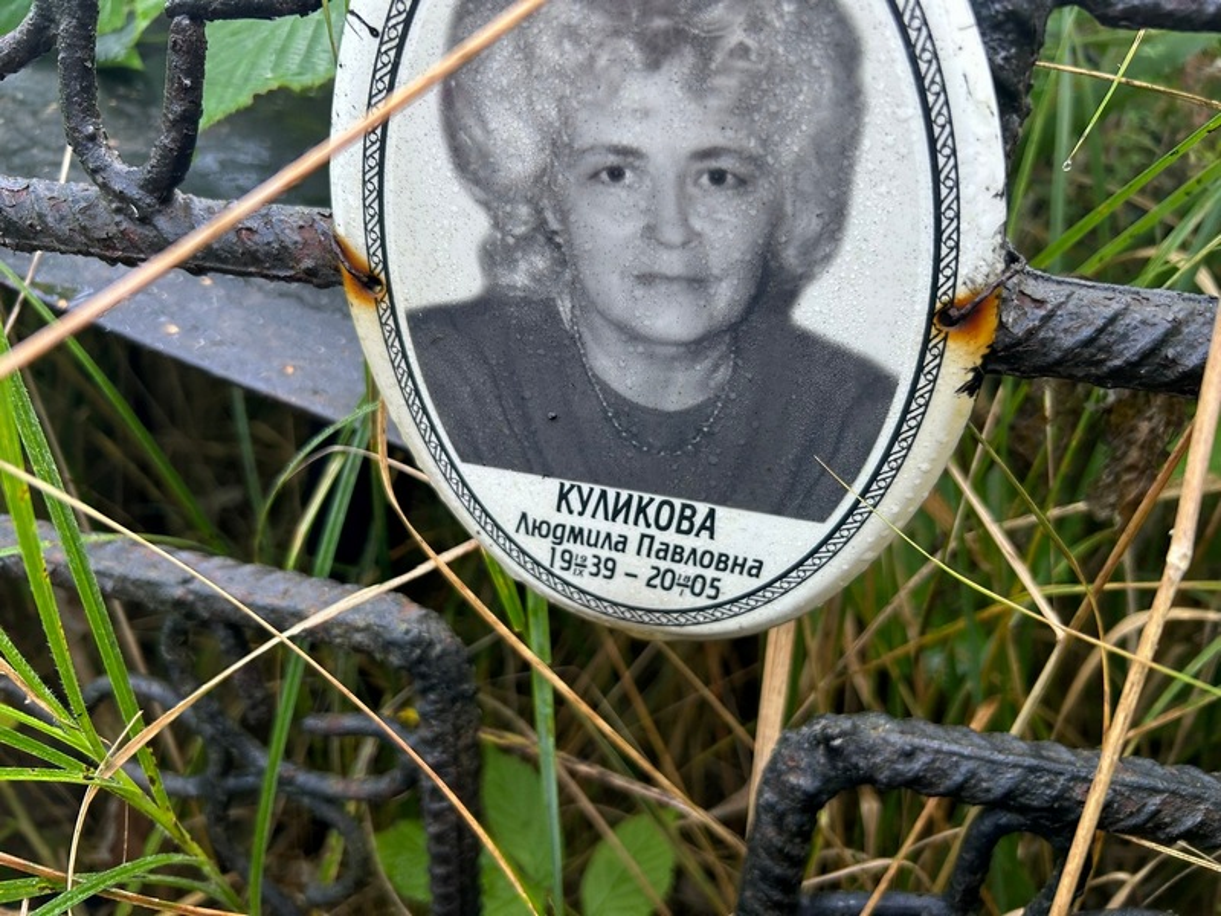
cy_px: 458
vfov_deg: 53.1
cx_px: 610
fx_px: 917
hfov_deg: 67.3
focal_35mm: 26
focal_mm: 5.7
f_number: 1.5
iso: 64
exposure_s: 1/121
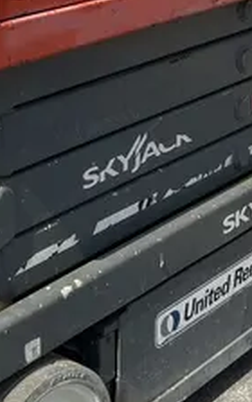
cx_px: 74
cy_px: 6
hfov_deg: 14.5
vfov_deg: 22.2
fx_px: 989
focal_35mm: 90
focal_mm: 5.7
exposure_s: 1/5587
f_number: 1.5
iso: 50
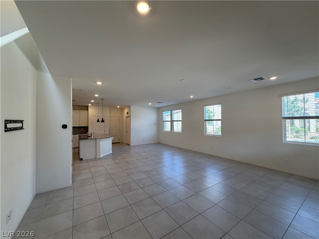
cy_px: 120
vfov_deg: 85.7
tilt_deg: +1.0
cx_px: 160
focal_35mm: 14
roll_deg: +1.4
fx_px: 129
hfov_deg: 102.1
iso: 100
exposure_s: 1/120
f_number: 2.2
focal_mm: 2.22
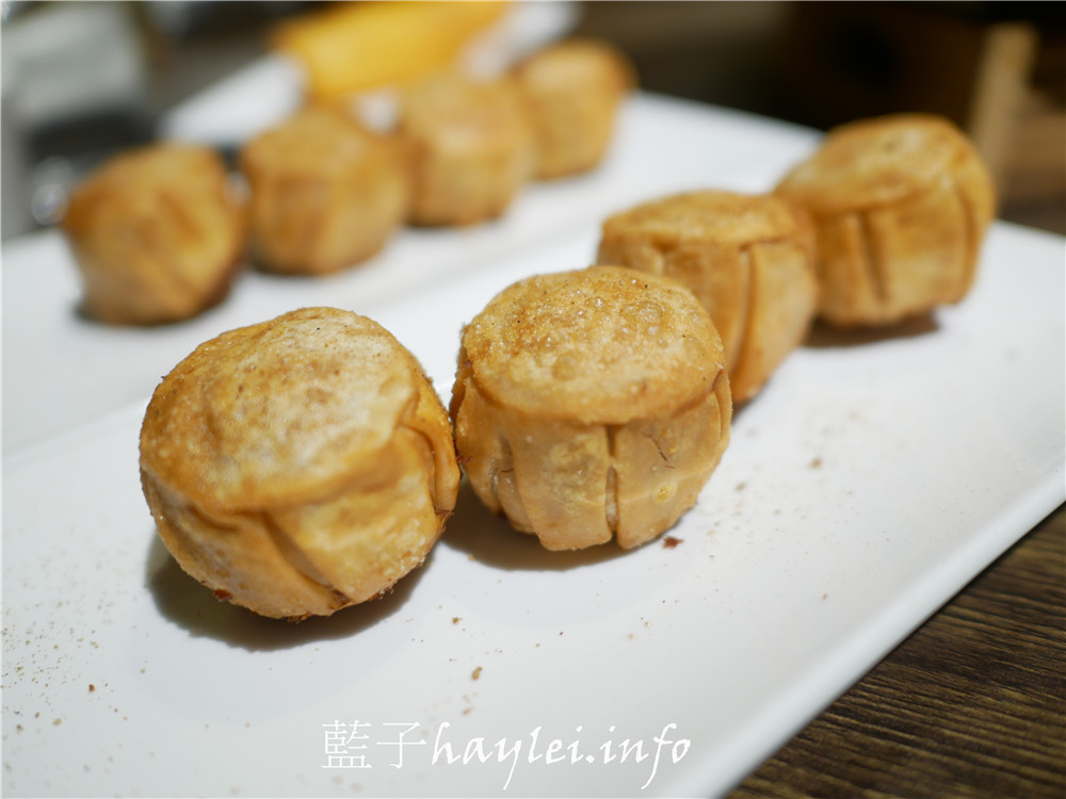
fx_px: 924
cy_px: 400
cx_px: 533
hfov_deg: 60.0
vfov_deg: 46.8
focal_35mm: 30
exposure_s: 1/60
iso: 250
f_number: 1.7
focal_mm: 15
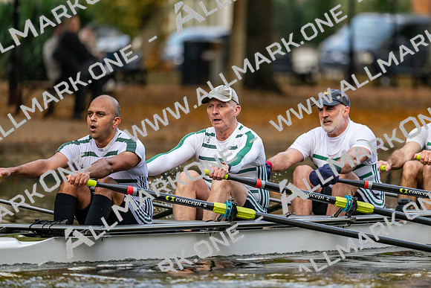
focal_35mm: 400
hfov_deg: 5.2
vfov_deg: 3.4
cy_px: 144
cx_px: 216
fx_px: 4790
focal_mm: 400
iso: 3200
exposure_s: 1/2500
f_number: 4.5
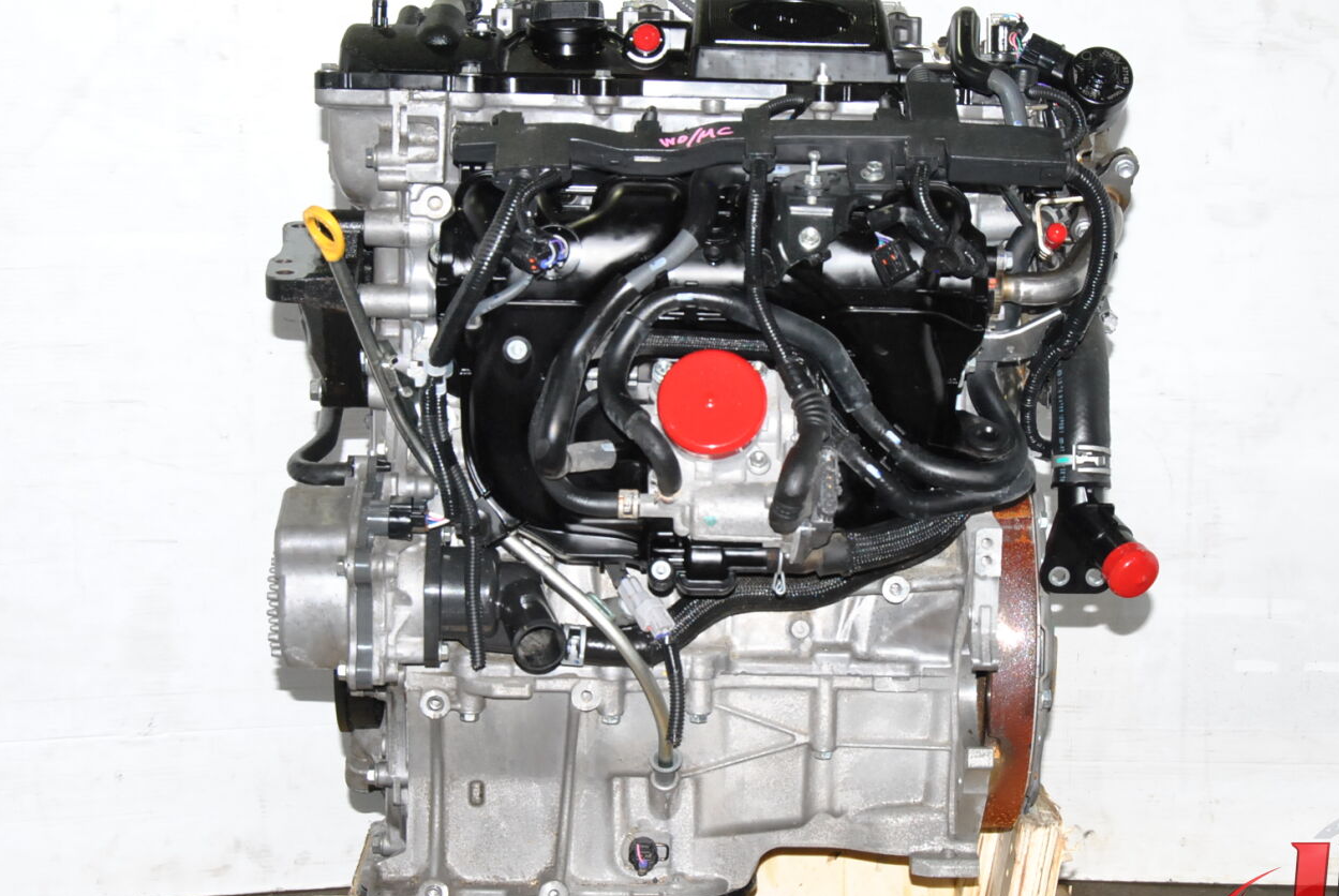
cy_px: 454
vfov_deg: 18.7
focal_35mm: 73
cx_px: 750
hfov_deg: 27.6
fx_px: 2718
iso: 800
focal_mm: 38
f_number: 10
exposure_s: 1/200
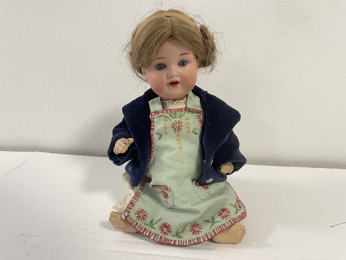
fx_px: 250
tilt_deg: -15.4
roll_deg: -1.1
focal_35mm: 25
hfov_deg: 69.4
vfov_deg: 54.9
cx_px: 173
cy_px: 130
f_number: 1.6
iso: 125
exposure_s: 1/50
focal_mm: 5.1
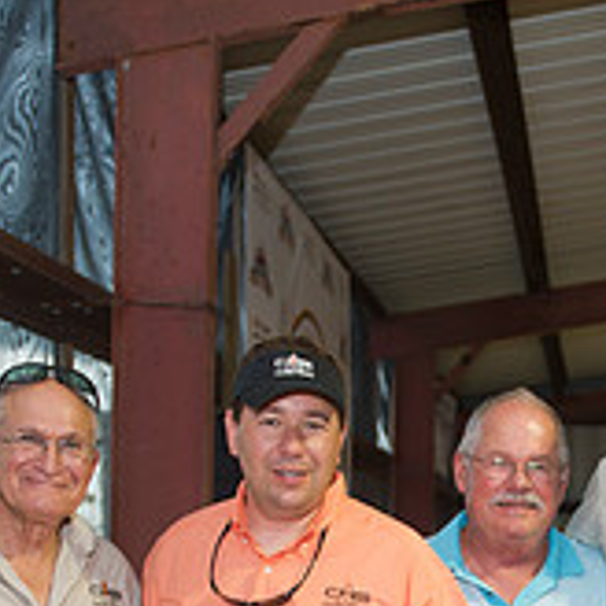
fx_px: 1545
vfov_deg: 21.1
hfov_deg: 21.8
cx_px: 521
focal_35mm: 78
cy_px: 665
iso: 400
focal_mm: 26
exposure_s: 1/160
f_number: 2.8
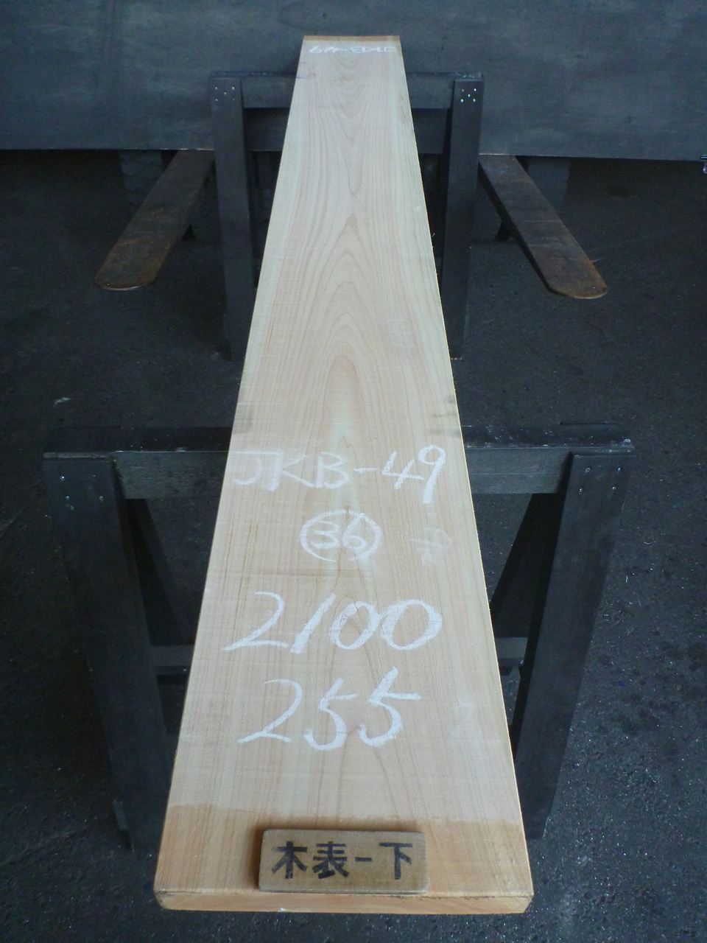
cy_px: 472
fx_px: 762
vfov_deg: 63.4
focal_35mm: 28
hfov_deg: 49.7
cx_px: 354
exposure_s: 1/30
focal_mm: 4.9
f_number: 3.3
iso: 400
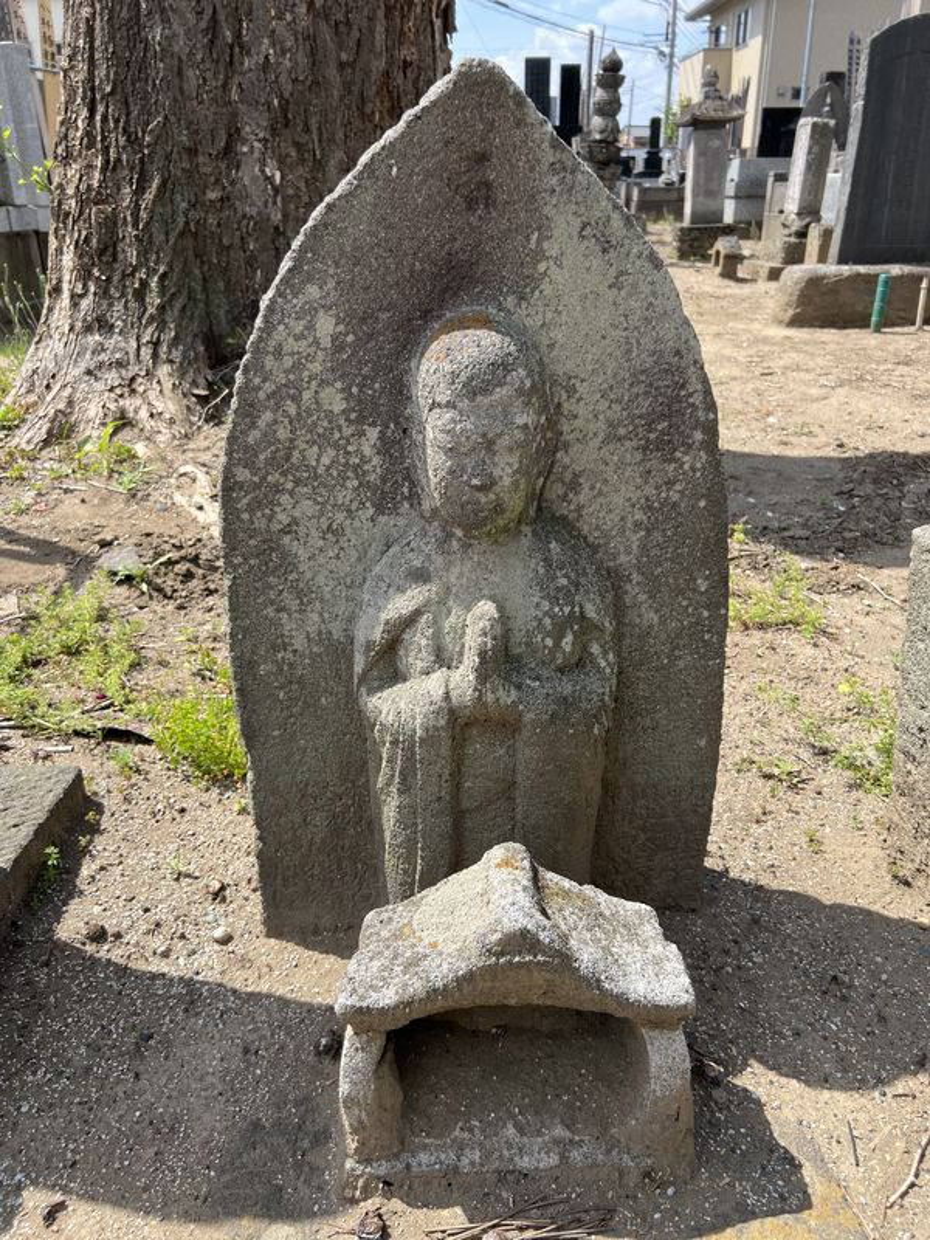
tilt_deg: -25.7
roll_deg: -0.2
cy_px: 620
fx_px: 931
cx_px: 465
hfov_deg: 53.1
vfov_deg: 67.3
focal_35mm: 26
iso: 50
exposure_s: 1/2083
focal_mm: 5.7
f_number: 1.5
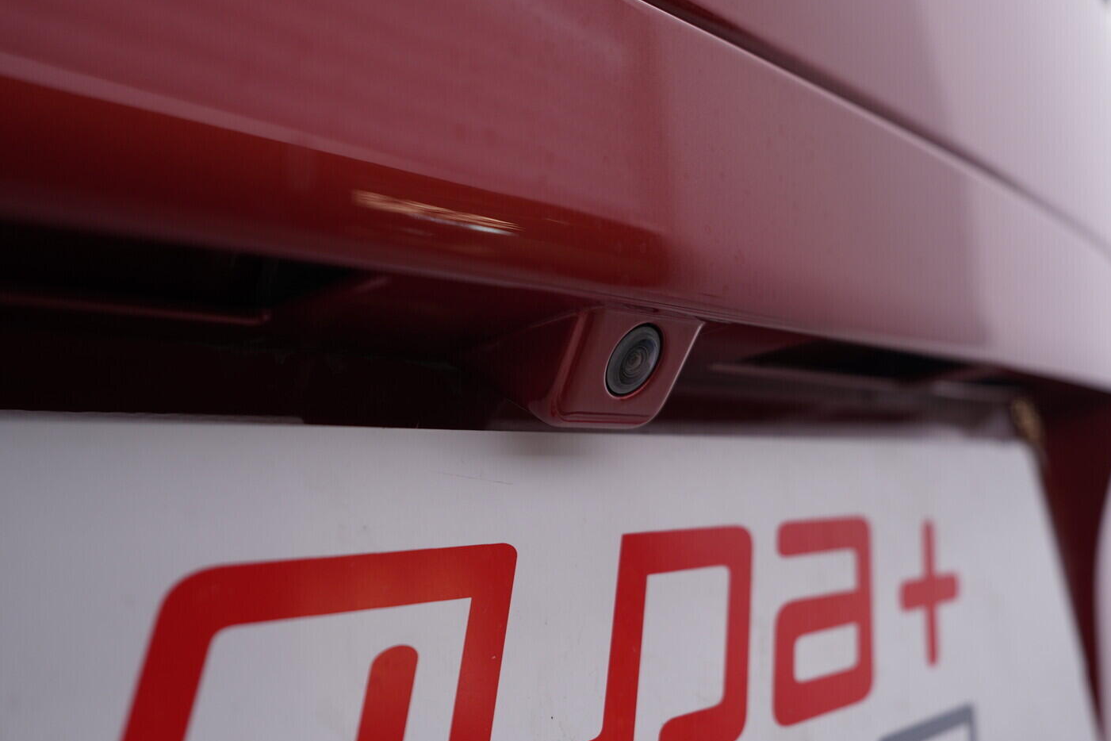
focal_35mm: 37
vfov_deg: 35.9
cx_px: 570
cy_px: 378
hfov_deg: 51.9
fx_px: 1142
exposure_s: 1/50
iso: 125
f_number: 3.2
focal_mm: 24
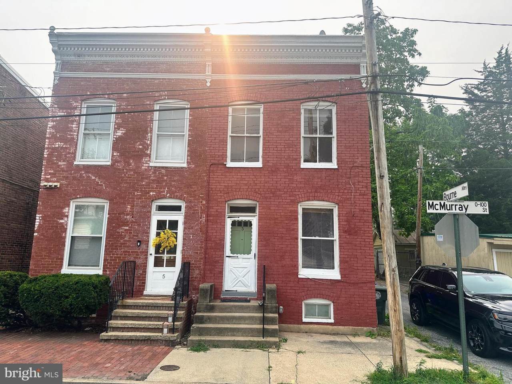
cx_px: 256
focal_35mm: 24
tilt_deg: +11.0
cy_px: 192
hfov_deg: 71.6
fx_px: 355
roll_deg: -1.4
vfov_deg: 56.8
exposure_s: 1/1433
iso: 80
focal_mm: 6.86
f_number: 1.78
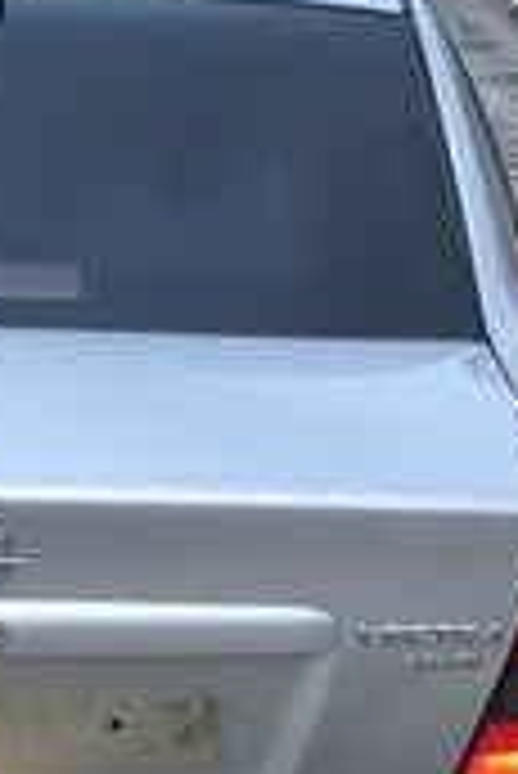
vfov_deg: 21.8
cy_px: 904
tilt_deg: -29.2
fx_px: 1874
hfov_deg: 15.4
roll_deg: -0.9
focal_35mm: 87
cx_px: -23
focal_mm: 4.15
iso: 40
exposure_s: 1/33
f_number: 2.2
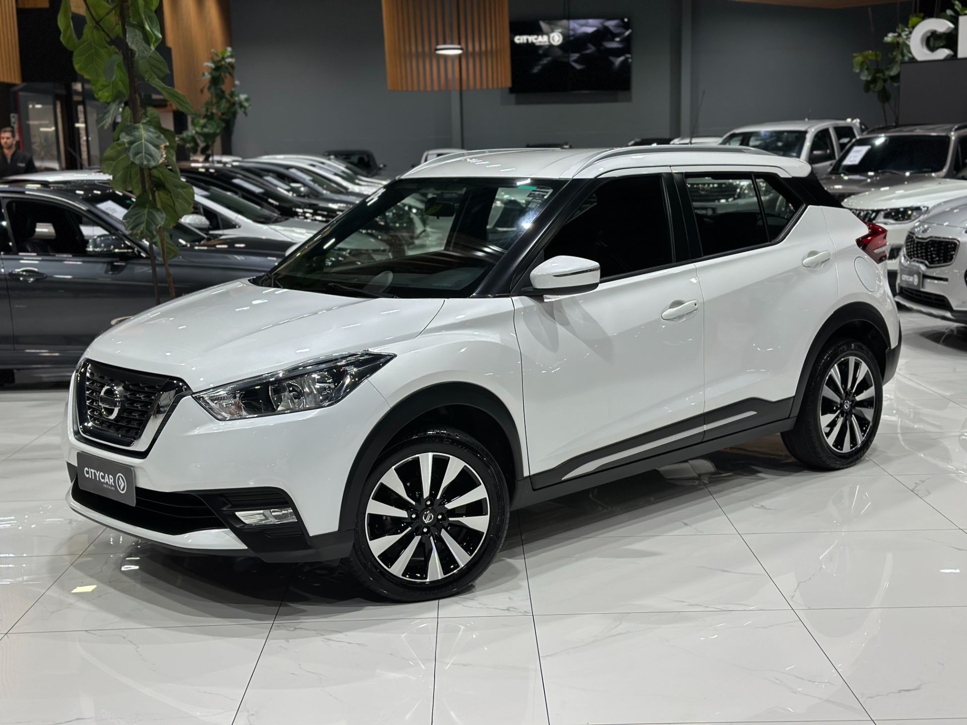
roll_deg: +1.4
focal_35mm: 48
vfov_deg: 30.3
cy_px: 362
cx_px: 484
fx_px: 1341
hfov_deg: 39.7
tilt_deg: -9.8
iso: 125
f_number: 1.78
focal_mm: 6.86
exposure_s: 1/120
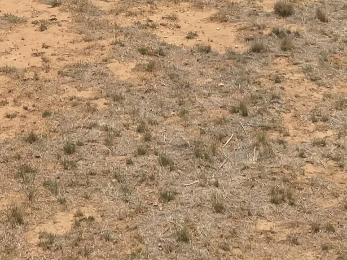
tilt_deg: -5.7
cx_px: 99
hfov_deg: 20.1
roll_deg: -1.0
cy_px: -233
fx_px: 973
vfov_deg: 13.4
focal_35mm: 97
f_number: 1.6
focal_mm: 5.1
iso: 32
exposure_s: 1/7407
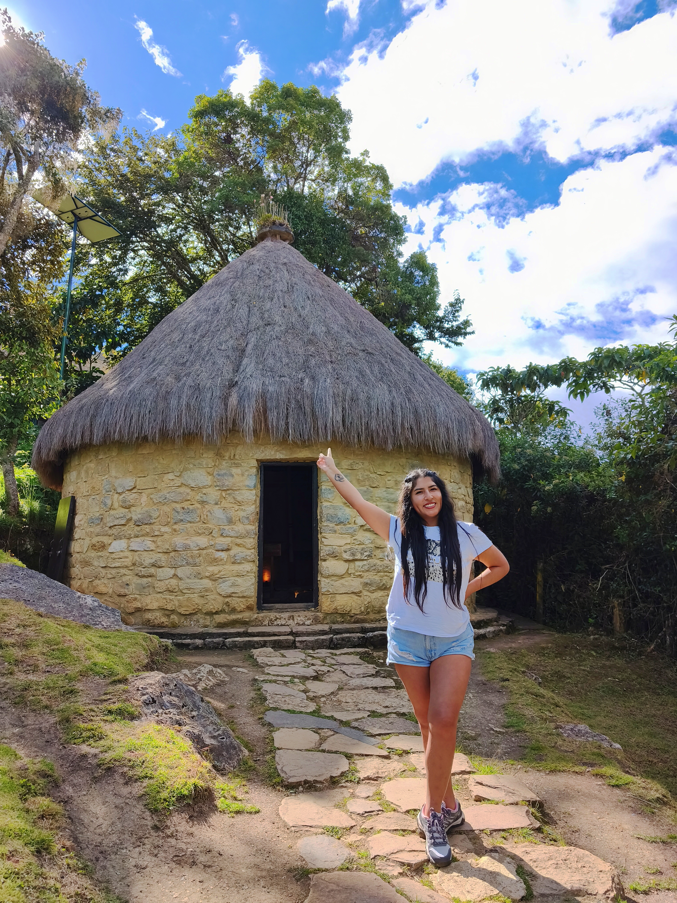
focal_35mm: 23
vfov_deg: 73.9
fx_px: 600
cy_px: 452
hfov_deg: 58.9
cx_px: 338
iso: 50
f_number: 1.7
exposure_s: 1/524
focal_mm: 6.06
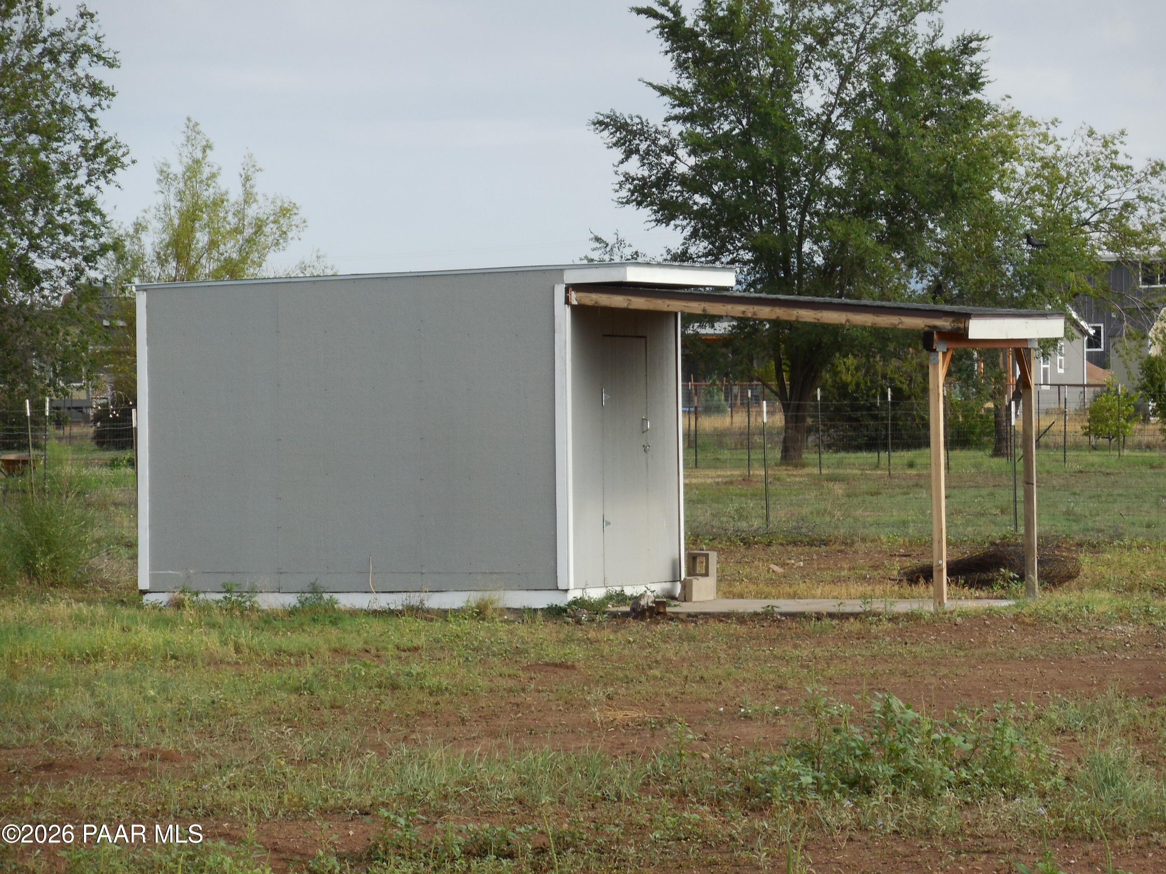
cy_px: 437
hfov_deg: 8.9
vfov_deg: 6.7
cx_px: 583
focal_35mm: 223
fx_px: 7511
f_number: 5.8
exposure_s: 1/250
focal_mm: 39.8
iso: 125
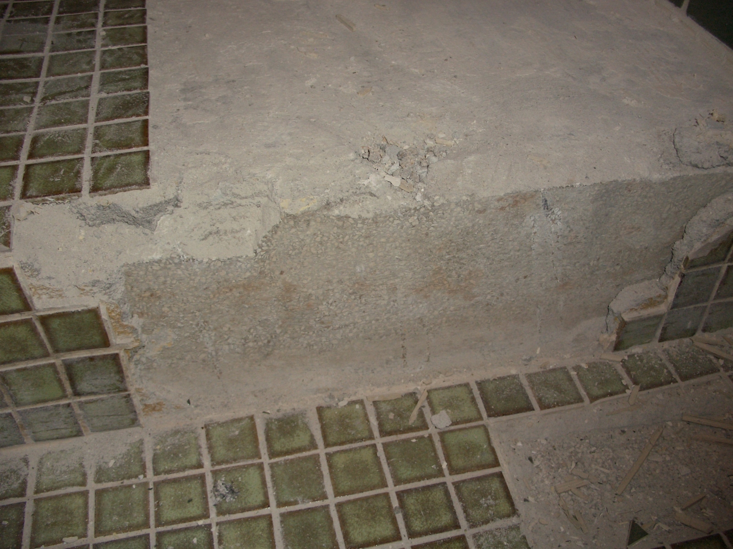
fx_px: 699
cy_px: 274
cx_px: 366
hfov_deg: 55.4
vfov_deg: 42.9
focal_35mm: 33
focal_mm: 7.1
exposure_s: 1/60
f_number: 2.8
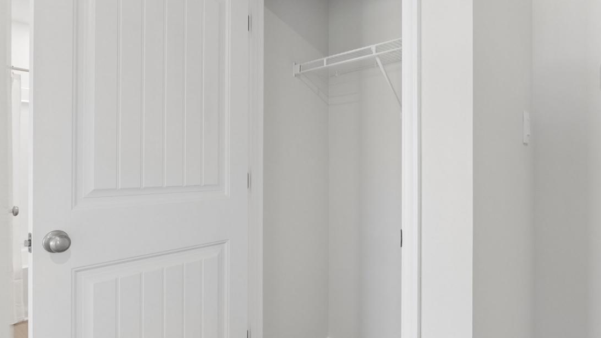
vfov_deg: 50.1
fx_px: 362
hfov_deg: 79.5
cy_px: 157
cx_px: 308
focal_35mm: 23
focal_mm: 11
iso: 400
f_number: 8
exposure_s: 1/10
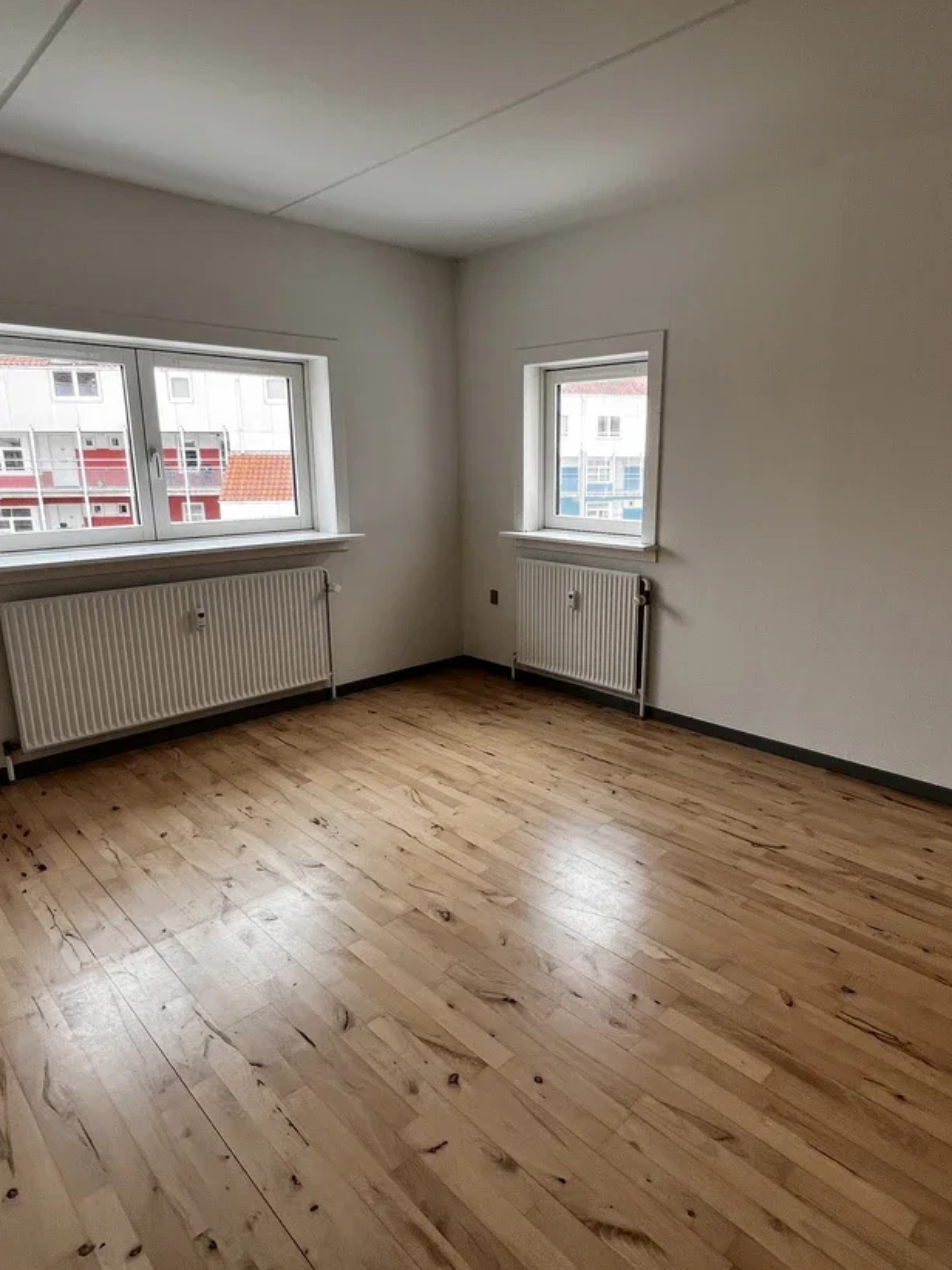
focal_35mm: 19
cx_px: 527
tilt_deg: -12.9
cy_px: 634
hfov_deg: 68.5
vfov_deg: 84.7
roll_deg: +0.5
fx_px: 697
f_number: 1.8
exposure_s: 1/99
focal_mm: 1.57
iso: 50
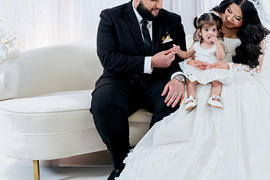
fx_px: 345
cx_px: 197
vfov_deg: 28.8
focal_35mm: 46
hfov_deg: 41.6
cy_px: 43
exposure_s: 1/160
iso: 800
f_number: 2.8
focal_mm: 28
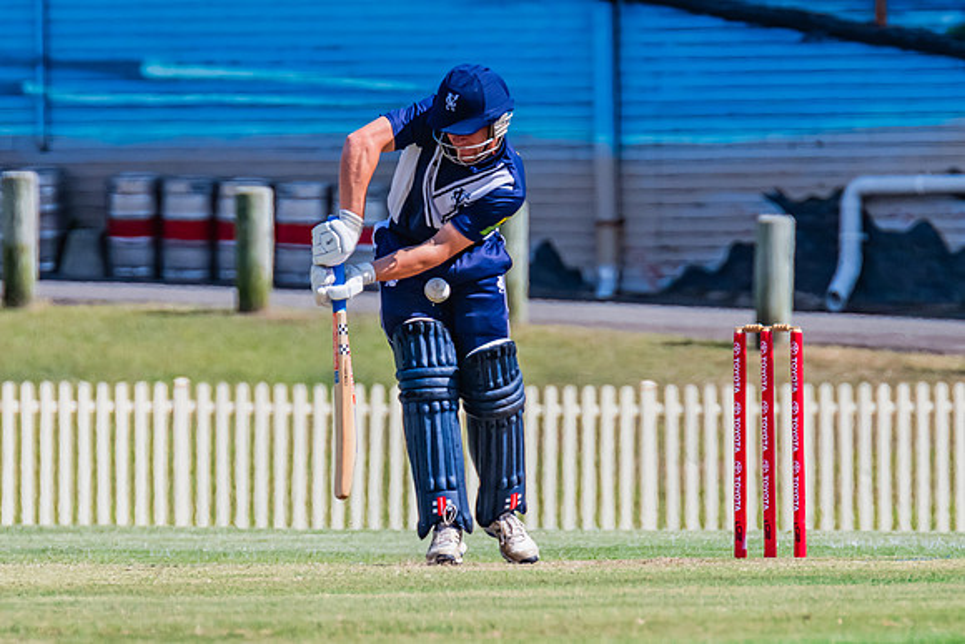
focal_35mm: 992
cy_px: 291
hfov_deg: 2.1
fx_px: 26593
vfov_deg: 1.4
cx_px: 475
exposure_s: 1/2000
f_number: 10
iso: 800
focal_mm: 600
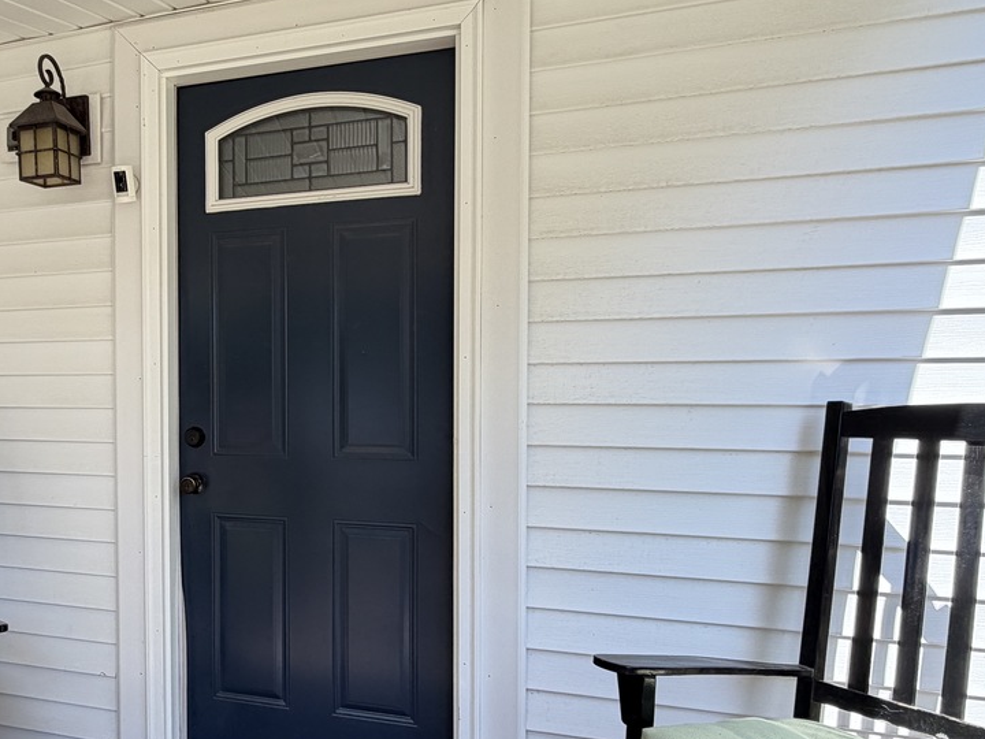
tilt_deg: -1.9
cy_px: 402
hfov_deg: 59.8
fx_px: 797
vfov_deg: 49.7
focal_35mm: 28
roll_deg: -0.6
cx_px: 239
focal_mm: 2.22
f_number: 2.2
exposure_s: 1/226
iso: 50
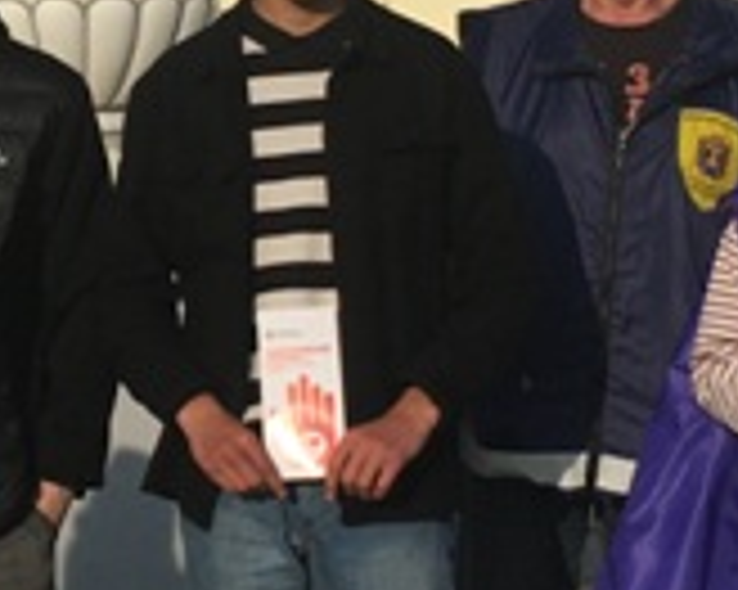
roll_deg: +0.7
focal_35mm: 138
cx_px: -14
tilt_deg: -6.4
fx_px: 3012
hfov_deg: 13.8
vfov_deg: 11.2
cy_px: 275
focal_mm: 4.15
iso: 25
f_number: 2.2
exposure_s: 1/2653
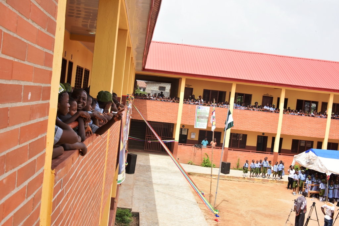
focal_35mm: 44
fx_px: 414
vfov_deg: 30.5
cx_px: 170
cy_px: 113
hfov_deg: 44.5
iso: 500
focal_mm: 44
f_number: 14
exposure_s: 1/160
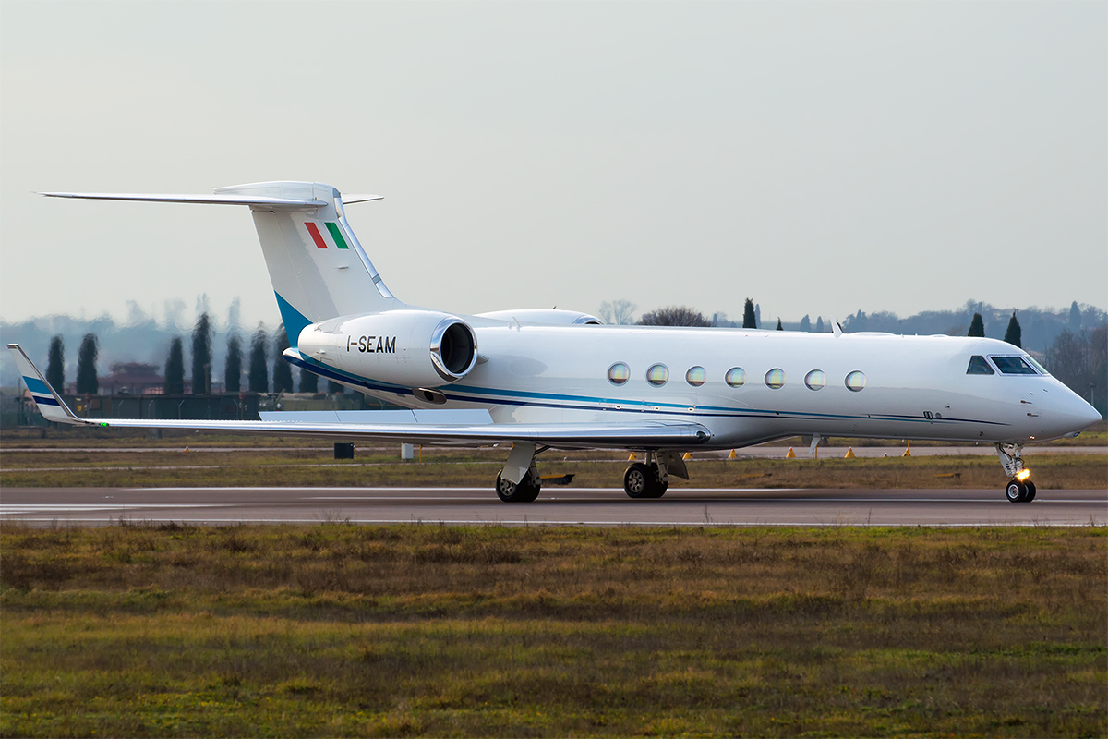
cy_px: 370
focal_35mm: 218
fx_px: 6694
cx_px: 554
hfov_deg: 9.5
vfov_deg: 6.3
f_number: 5
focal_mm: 145
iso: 200
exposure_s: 1/1000
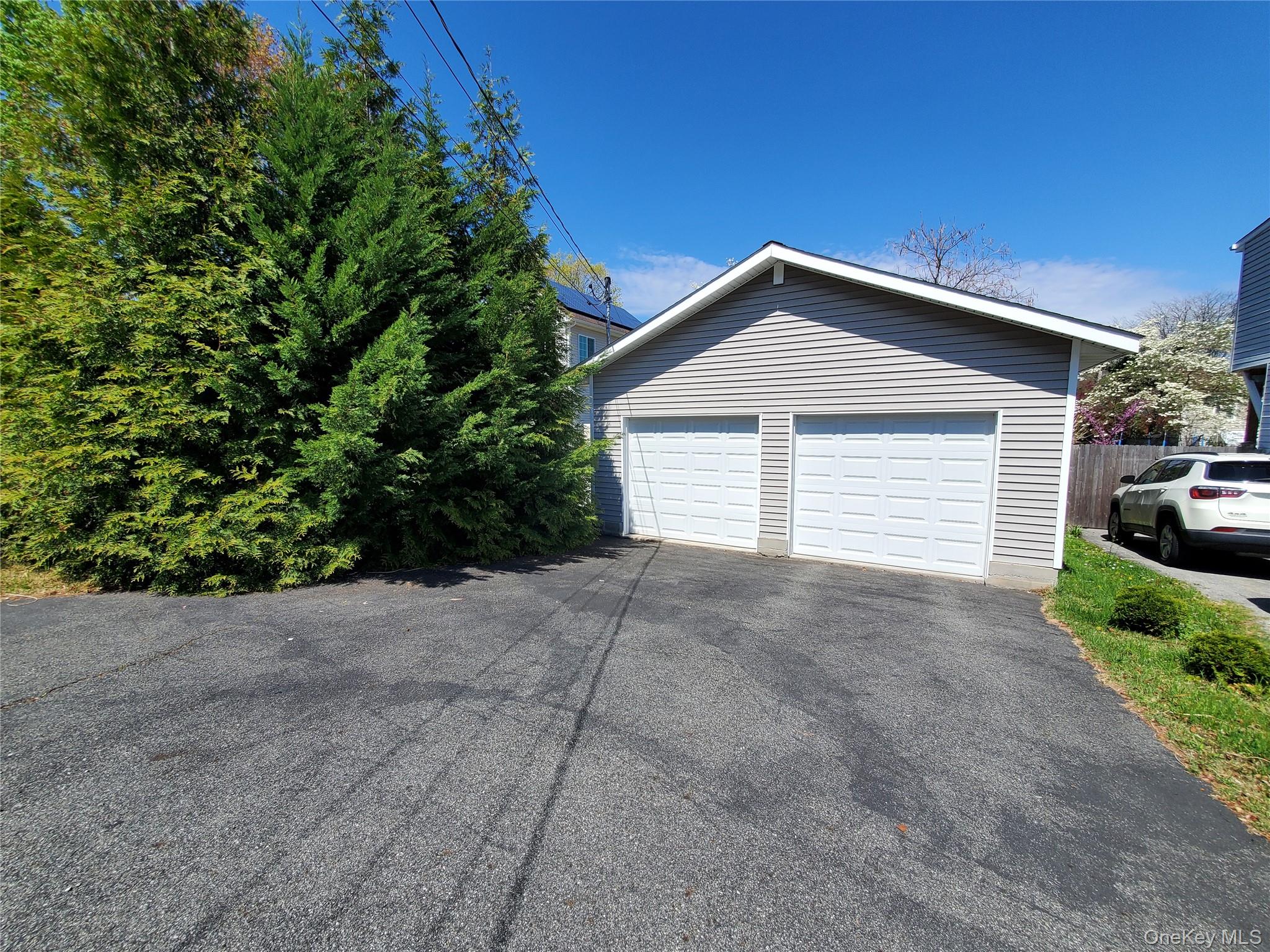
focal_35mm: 13
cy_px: 476
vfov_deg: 89.9
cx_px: 635
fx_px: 477
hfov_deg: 106.2
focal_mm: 1.8
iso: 50
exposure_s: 1/1139
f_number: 2.2
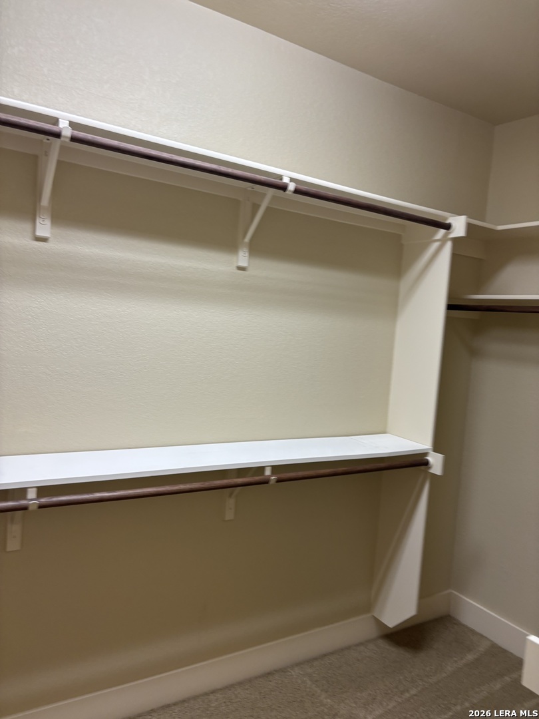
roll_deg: -6.0
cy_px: 360
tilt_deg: -1.7
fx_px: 540
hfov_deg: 53.1
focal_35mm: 26
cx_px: 270
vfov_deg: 67.3
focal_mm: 5.96
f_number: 1.6
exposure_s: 1/54
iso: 80
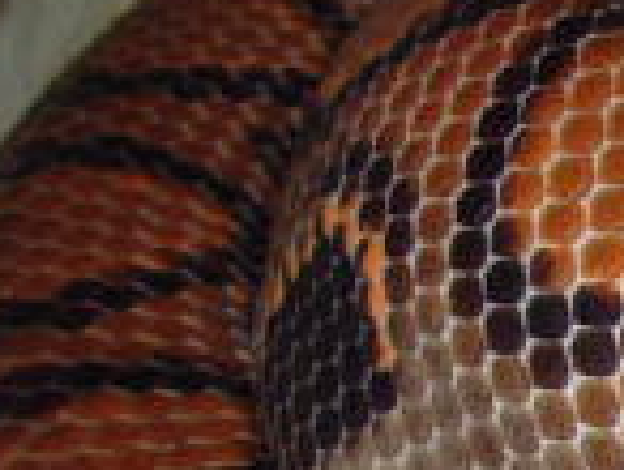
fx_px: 3304
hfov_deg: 10.0
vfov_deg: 8.1
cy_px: 449
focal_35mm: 183
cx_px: 1248
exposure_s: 1/32
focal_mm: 6.3
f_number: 2.9
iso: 50
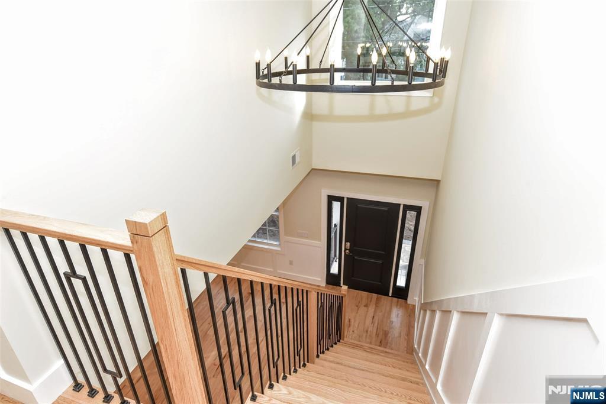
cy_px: 202
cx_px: 303
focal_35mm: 20
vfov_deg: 61.9
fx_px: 337
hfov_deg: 84.0
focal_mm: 20
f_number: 5.6
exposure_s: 1/125
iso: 400
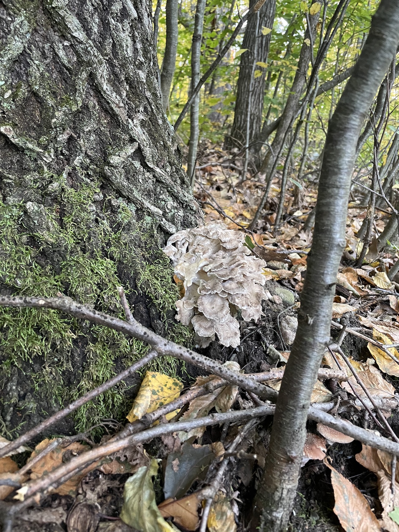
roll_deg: +0.2
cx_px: 200
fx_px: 400
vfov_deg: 67.3
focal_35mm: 26
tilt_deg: -10.6
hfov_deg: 53.1
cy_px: 266
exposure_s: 1/59
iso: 500
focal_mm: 4.2
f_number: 1.6
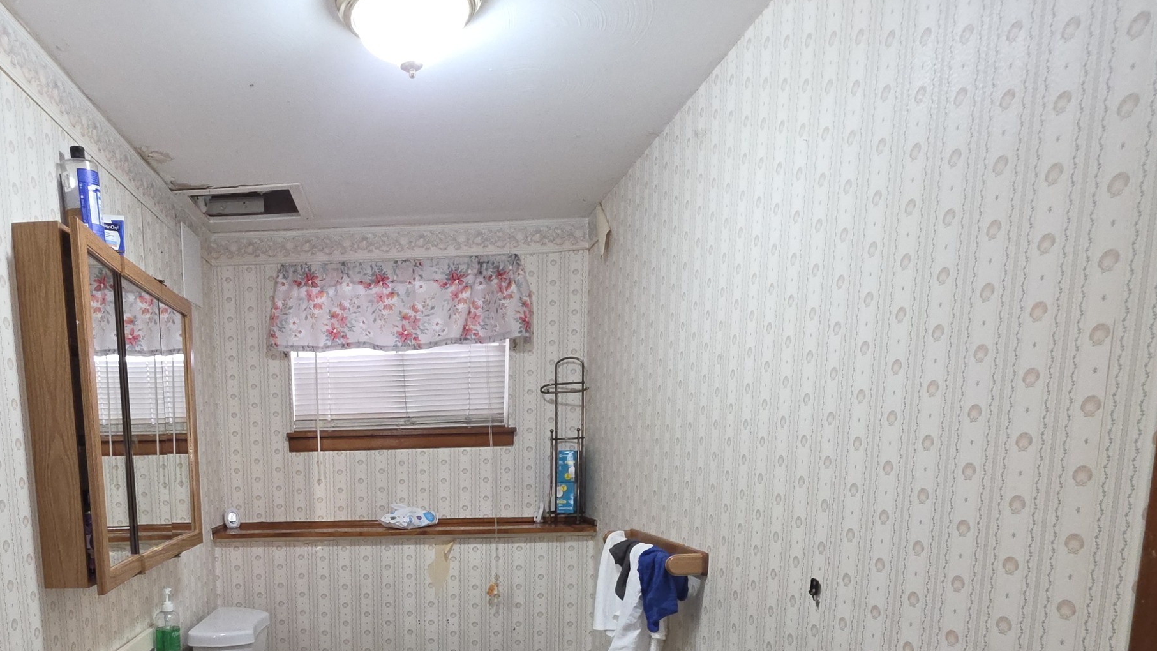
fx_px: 736
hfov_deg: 73.3
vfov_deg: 43.9
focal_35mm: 24
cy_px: 575
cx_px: 360
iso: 200
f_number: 1.9
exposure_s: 1/60
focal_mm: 2.2
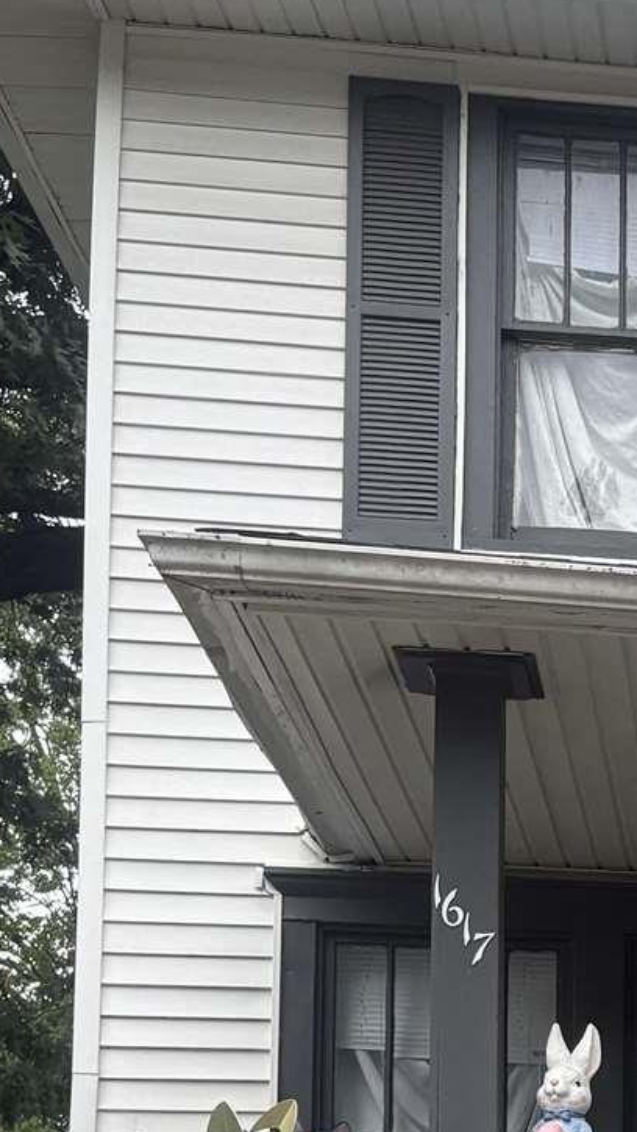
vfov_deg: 21.9
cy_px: 1365
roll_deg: +0.3
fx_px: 2702
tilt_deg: +10.5
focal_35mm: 90
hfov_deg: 12.1
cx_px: 1235
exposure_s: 1/861
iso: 50
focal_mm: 5.96
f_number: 1.6
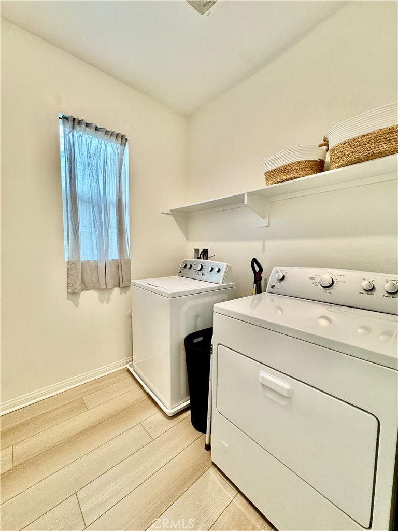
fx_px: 215
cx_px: 199
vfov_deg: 102.1
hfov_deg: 85.7
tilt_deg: -4.2
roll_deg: +0.1
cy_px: 266
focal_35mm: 14
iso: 160
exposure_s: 1/60
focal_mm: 2.22
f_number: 2.2
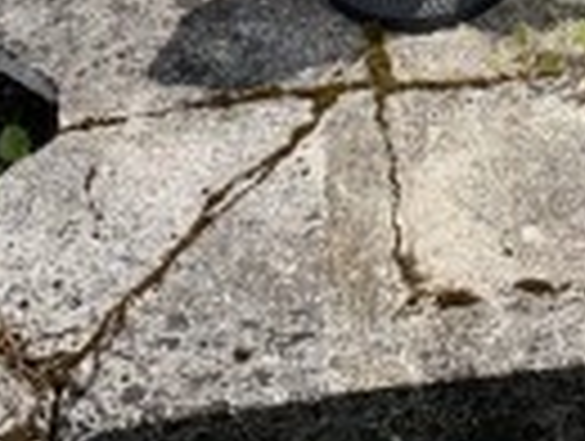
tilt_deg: -26.4
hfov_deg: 14.8
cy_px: -418
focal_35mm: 128
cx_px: 734
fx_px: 2167
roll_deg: -0.1
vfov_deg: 10.7
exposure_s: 1/1812
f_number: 1.8
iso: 25
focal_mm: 4.25
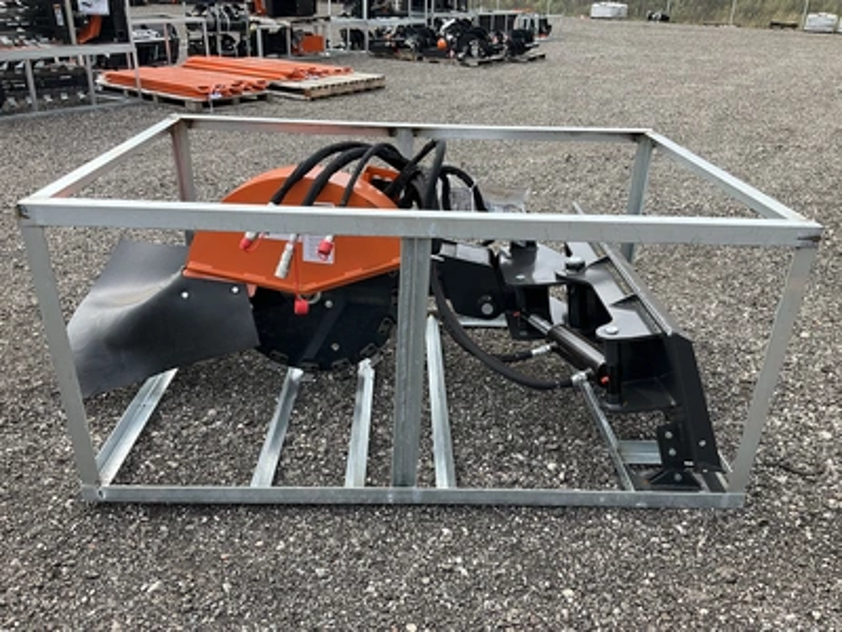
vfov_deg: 48.2
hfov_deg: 61.7
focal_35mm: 29
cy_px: 316
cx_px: 421
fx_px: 705
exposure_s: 1/540
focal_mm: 3
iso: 25
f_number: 1.8
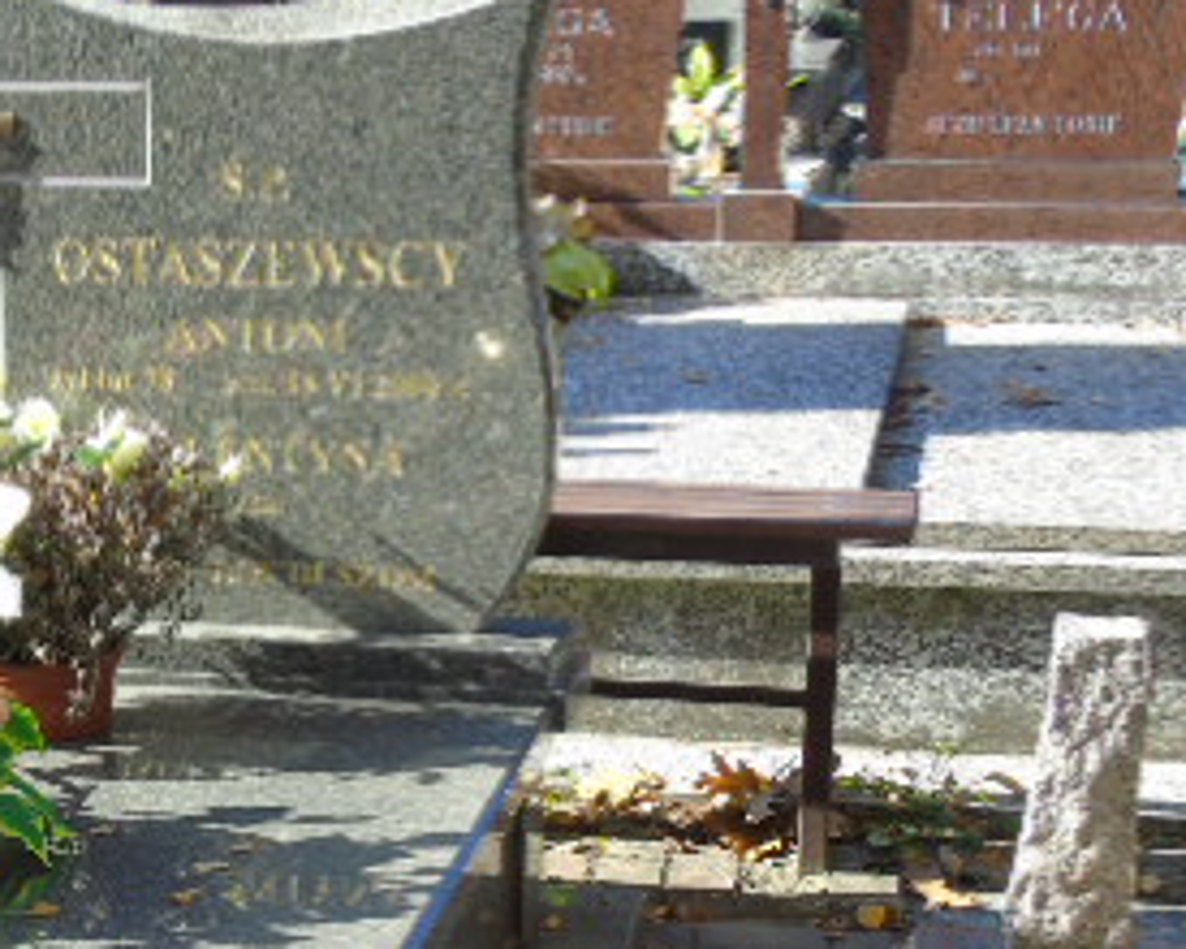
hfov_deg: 20.5
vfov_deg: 16.7
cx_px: 56
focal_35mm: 91
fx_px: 3194
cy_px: 802
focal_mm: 7.1
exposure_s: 1/125
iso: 80
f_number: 3.9
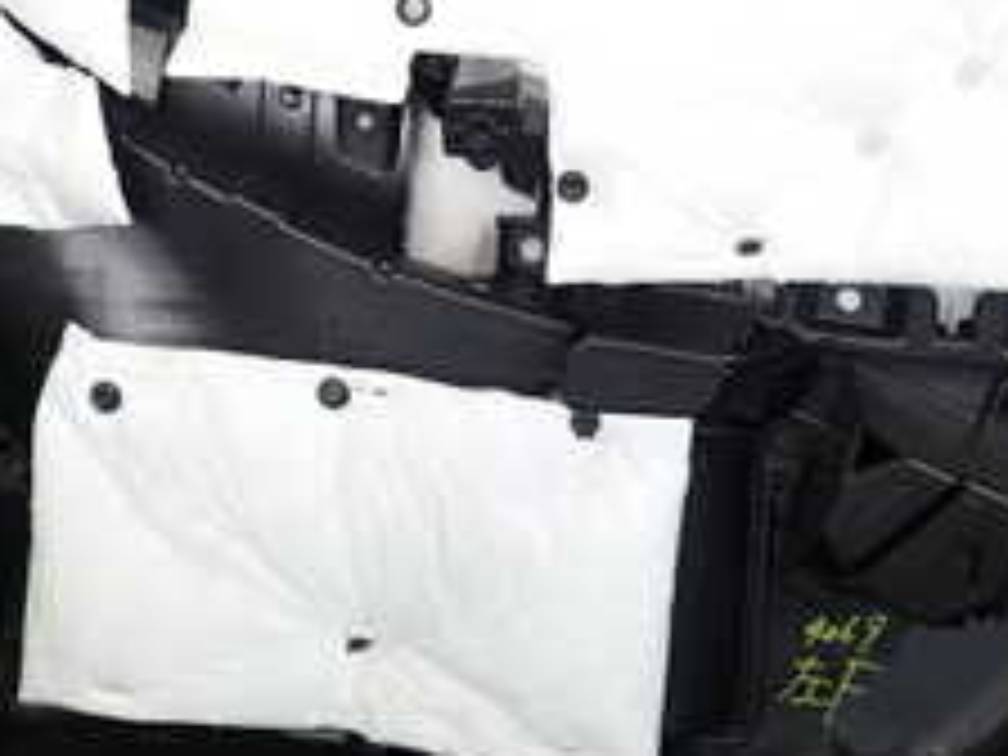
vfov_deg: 21.5
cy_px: 104
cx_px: 549
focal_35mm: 67
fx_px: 1951
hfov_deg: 29.0
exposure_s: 1/60
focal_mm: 4.5
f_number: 2
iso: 200
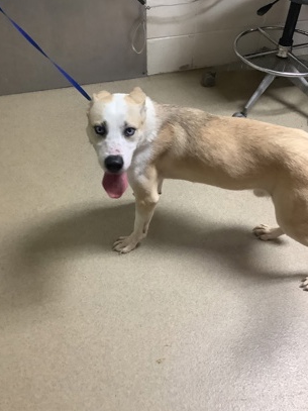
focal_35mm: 32
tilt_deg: -47.7
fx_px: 380
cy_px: 211
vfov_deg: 56.8
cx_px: 152
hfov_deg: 44.1
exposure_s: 1/60
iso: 320
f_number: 2.4
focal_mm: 3.3
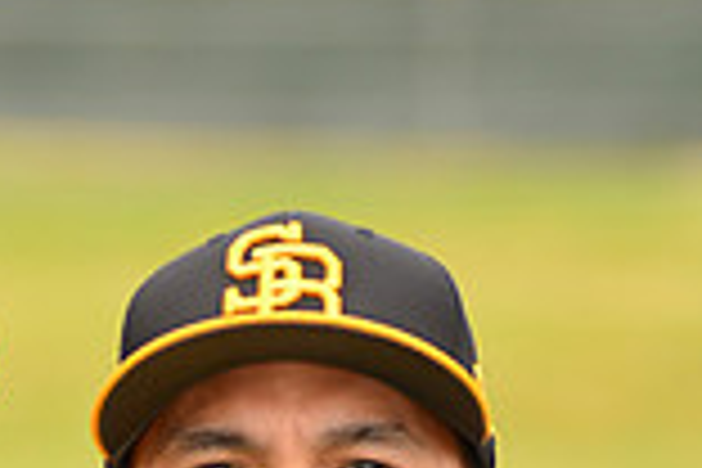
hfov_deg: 2.8
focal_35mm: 744
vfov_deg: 1.8
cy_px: 776
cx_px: 274
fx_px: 14507
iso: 125
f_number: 6.3
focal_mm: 200
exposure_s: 1/250
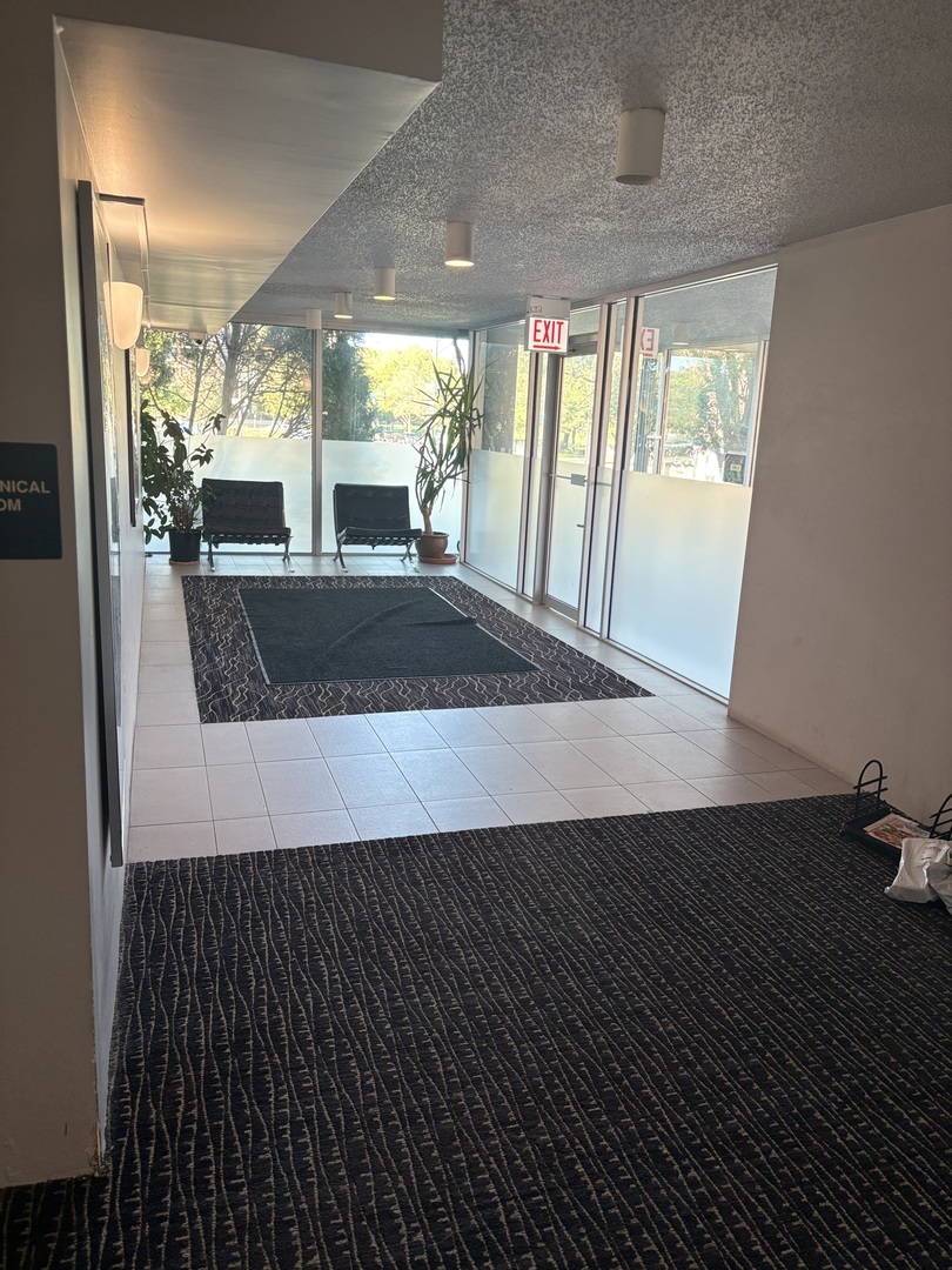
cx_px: 476
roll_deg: -2.7
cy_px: 635
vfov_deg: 67.3
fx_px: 953
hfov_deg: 53.1
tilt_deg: -11.6
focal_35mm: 26
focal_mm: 5.96
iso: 100
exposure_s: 1/60
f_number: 1.6
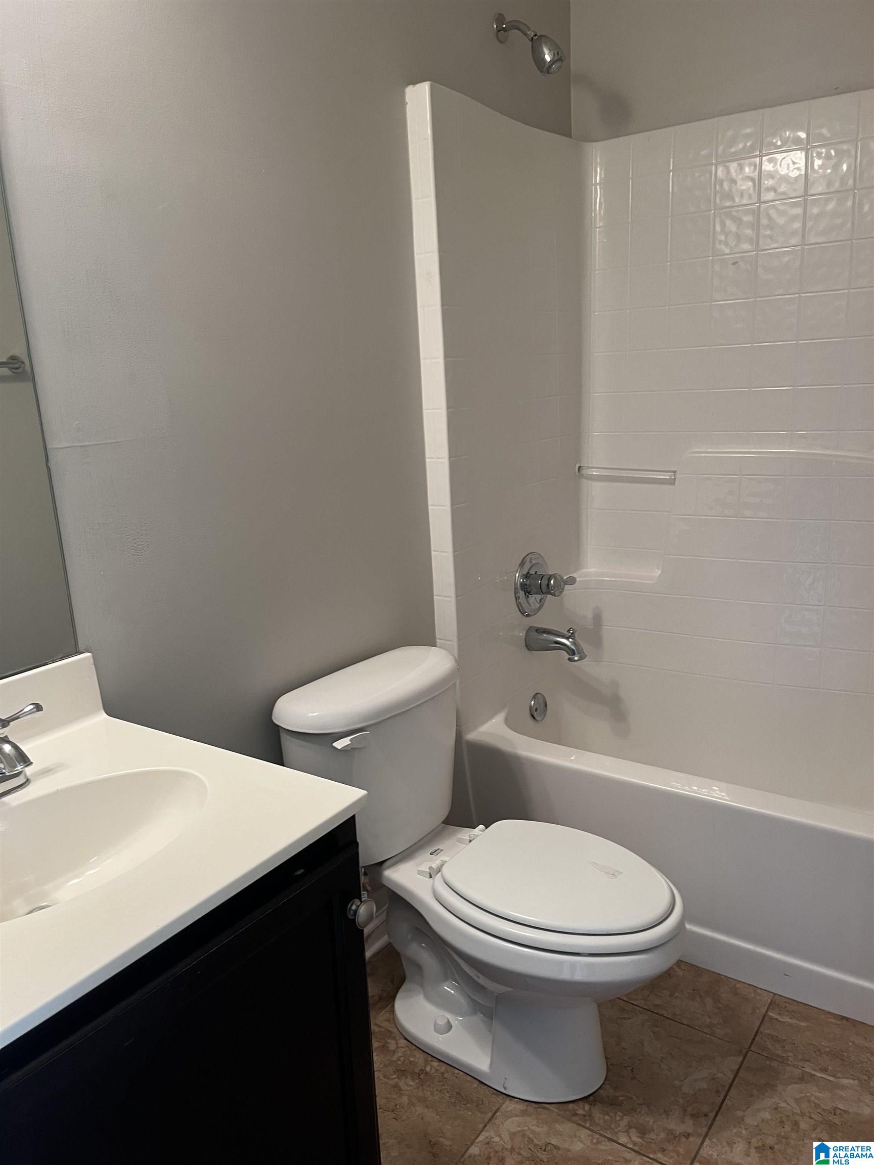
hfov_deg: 53.1
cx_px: 437
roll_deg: +4.3
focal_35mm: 26
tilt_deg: -13.2
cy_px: 582
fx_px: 875
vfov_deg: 67.3
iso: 160
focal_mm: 5.1
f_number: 1.6
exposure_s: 1/60
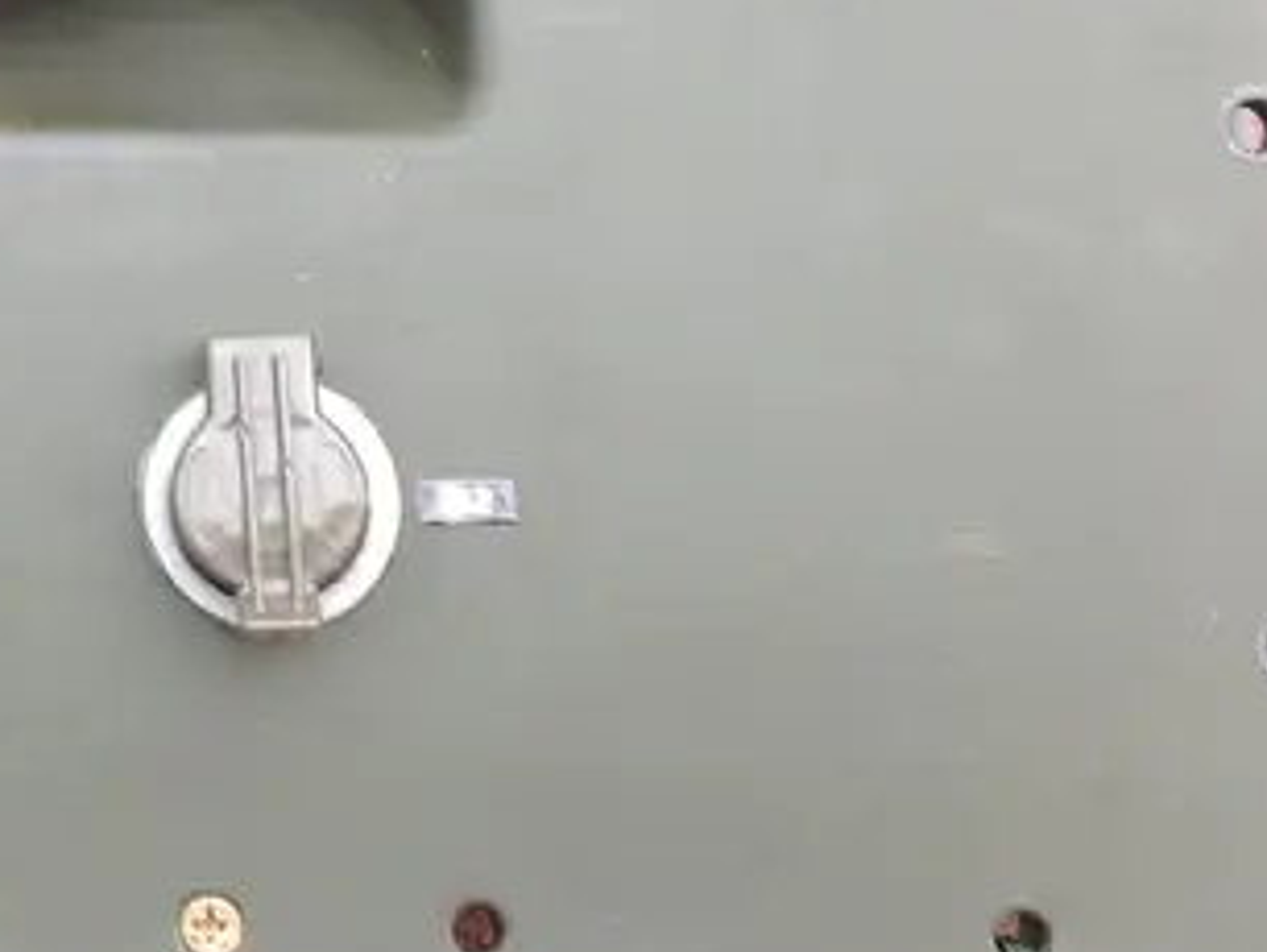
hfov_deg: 16.6
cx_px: -224
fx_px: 4176
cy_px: -95
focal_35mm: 114
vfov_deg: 12.8
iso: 50
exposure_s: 1/285
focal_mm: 4.28
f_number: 2.4
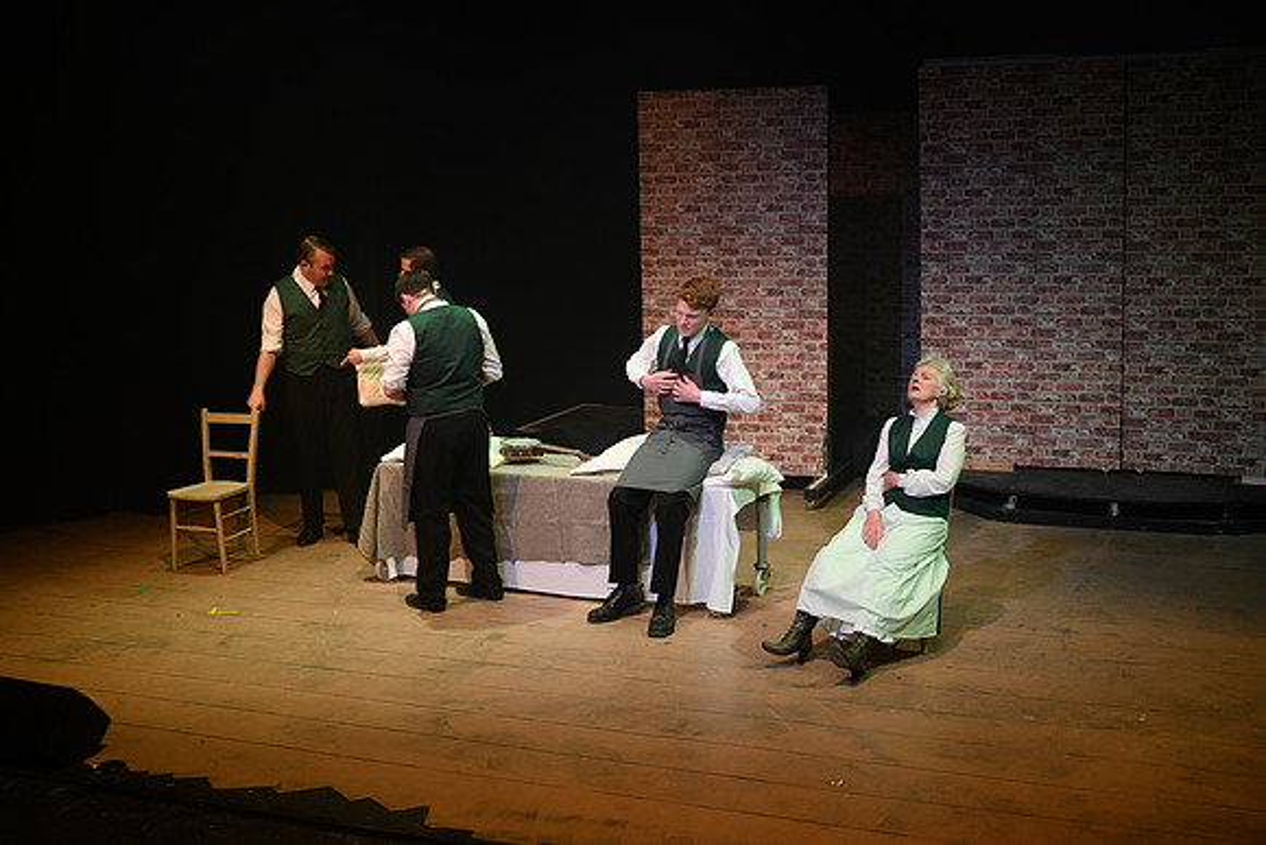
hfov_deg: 41.9
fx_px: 1653
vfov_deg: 28.7
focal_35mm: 47
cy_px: 422
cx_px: 633
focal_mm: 45
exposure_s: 1/100
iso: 640
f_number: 3.2
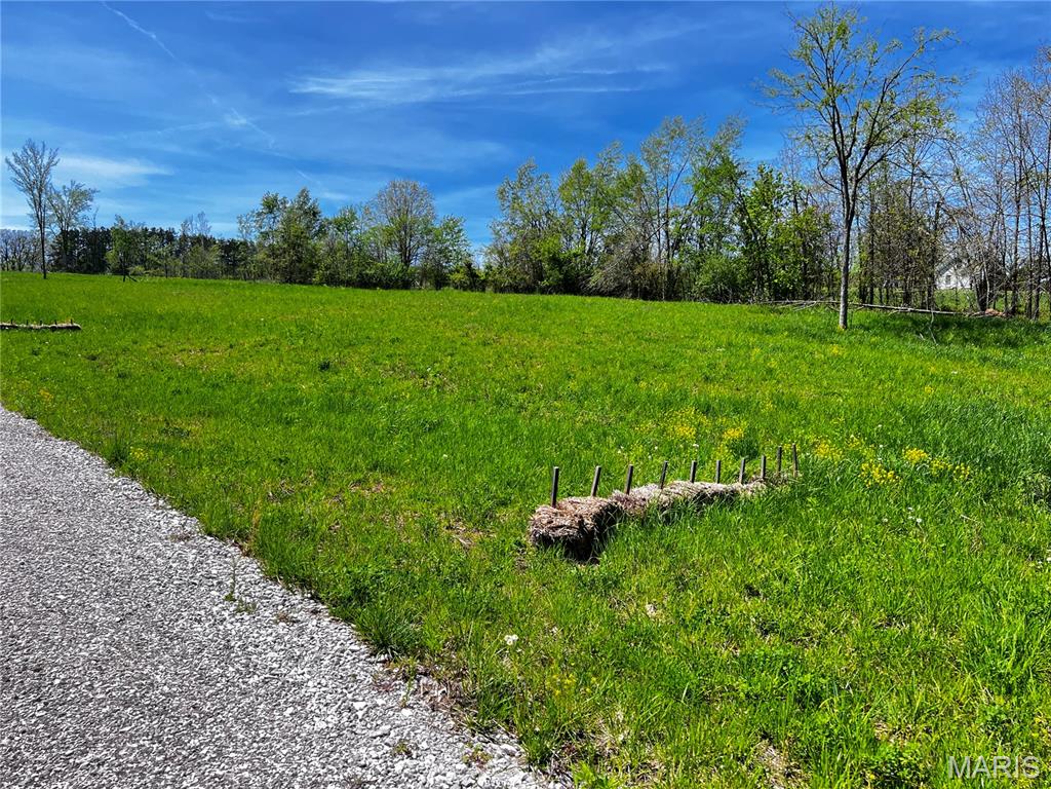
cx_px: 526
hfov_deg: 67.3
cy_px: 394
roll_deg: -0.8
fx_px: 789
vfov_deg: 53.1
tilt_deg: -4.1
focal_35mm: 26
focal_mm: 5.7
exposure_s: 1/1488
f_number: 1.5
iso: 50
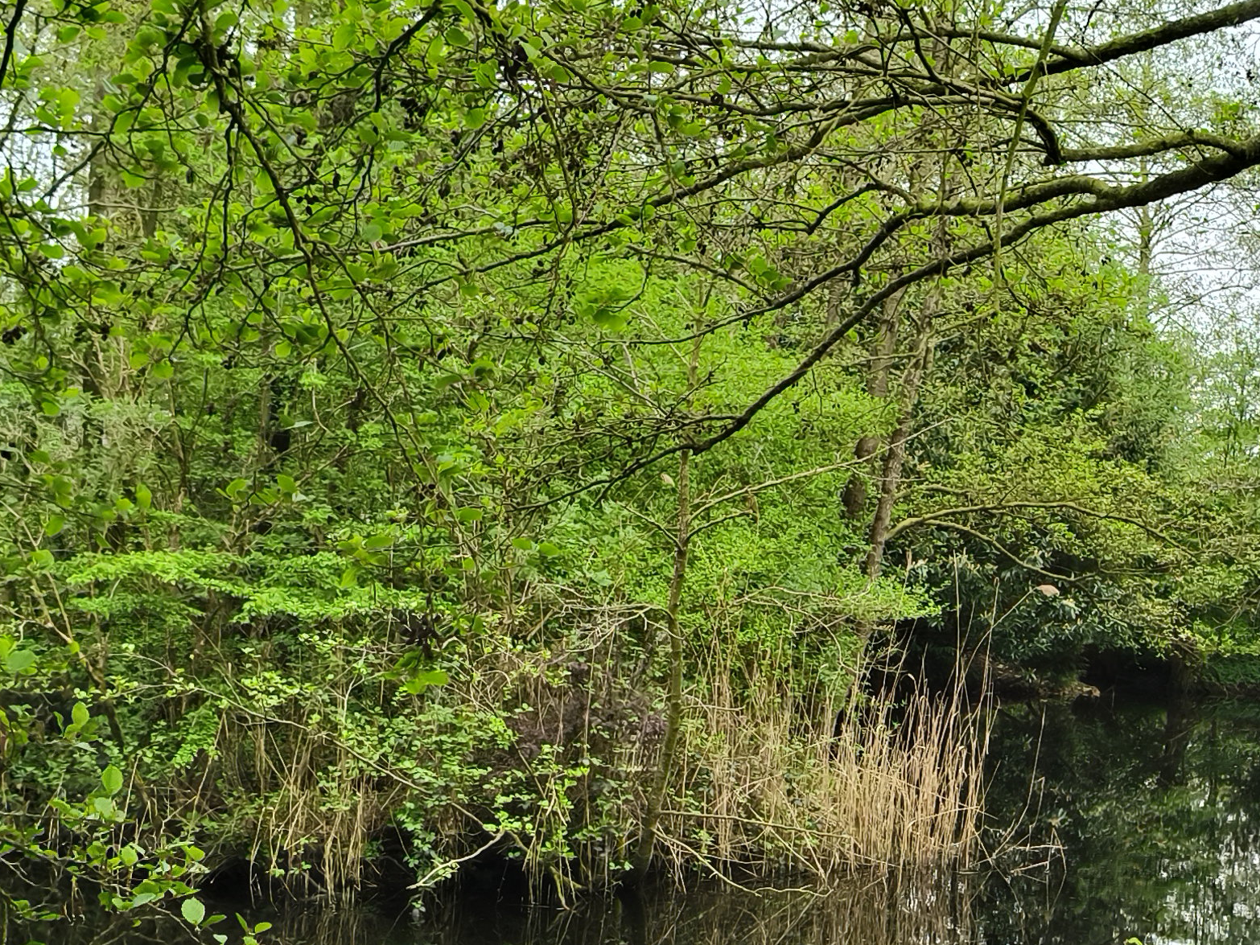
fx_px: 2476
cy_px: 641
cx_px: 992
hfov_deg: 28.0
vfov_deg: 21.5
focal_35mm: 68
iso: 80
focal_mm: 4.84
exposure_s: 1/721
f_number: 1.8
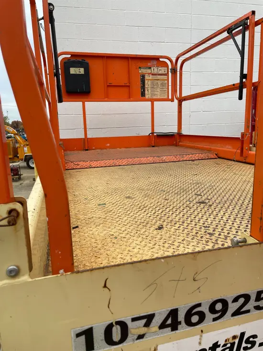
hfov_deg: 53.1
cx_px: 132
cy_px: 176
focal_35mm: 26
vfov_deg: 67.3
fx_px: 263
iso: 32
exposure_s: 1/144
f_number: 1.6
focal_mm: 4.2
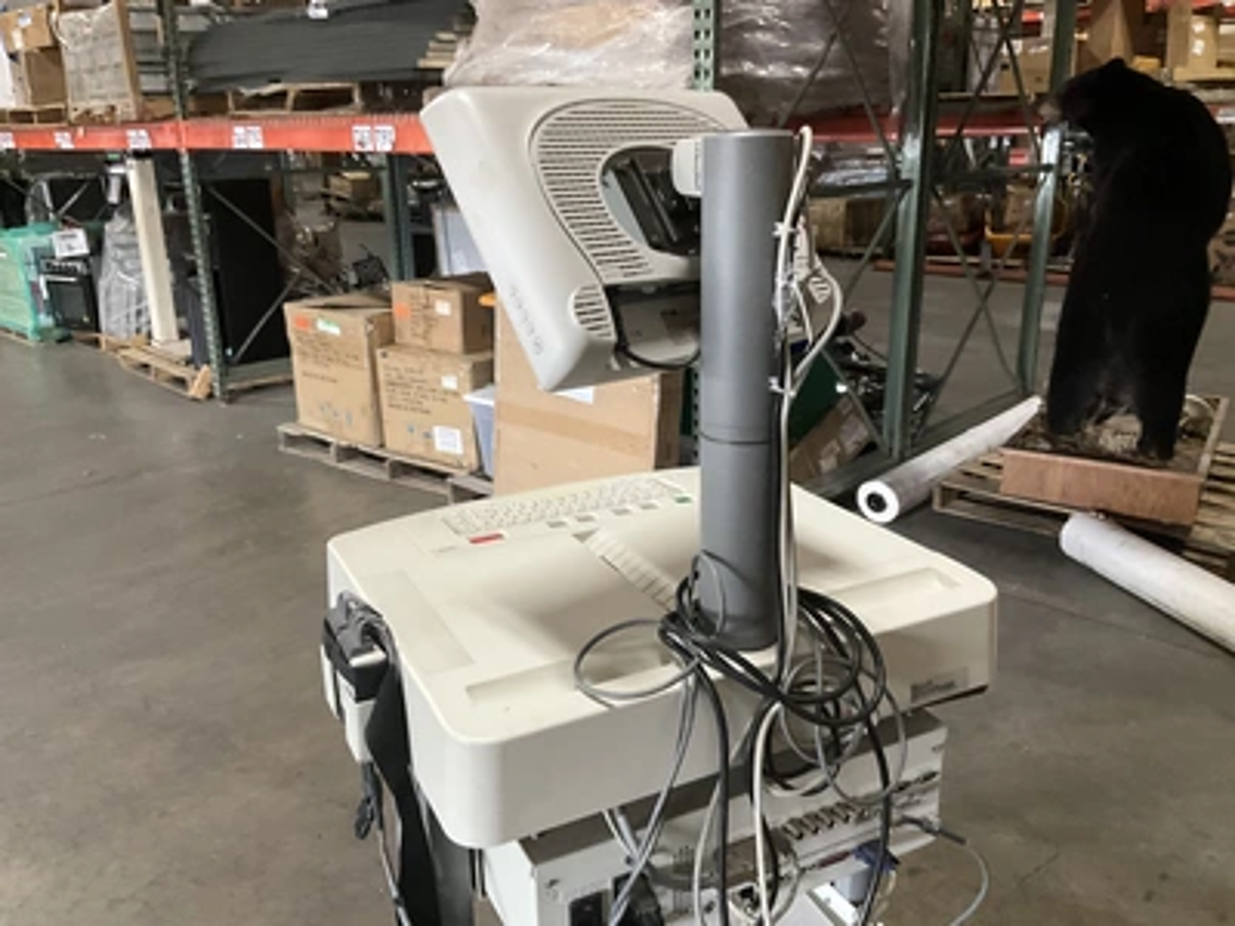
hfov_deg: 61.7
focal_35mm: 29
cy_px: 463
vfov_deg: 48.2
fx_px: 1035
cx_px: 618
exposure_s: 1/60
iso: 250
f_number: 1.8
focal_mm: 3
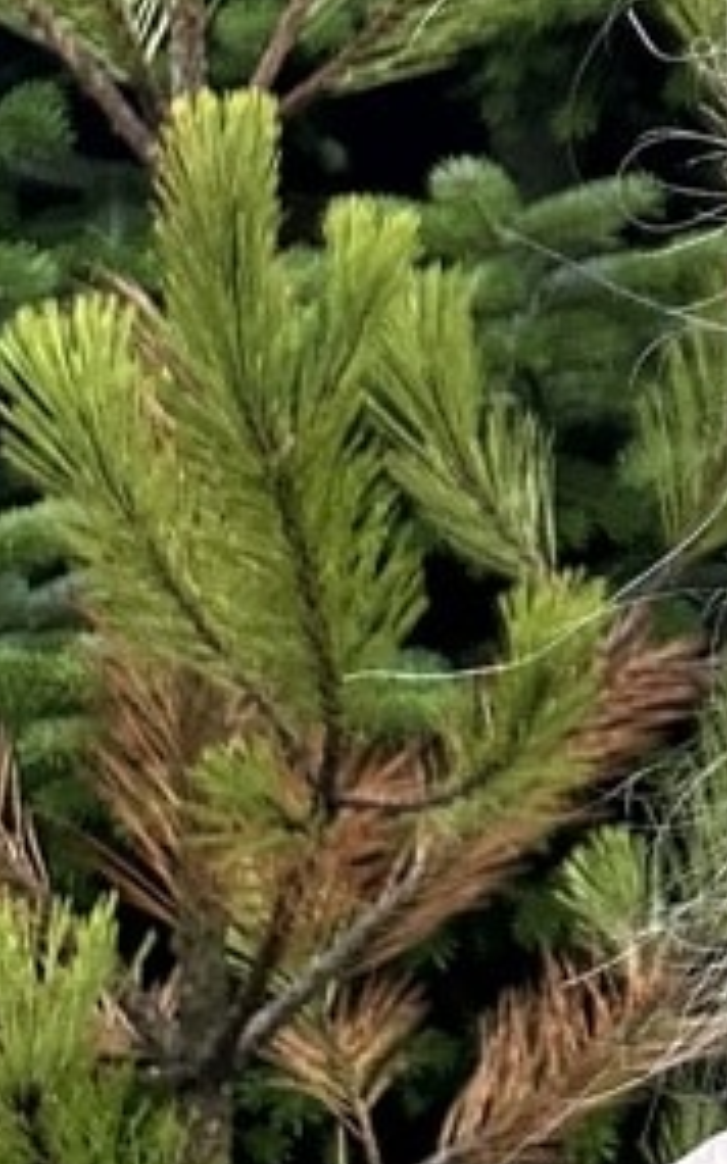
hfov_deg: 8.6
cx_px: 1499
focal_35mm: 143
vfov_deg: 14.5
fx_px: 4536
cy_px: 118
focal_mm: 2.69
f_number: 1.9
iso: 20
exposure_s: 1/138
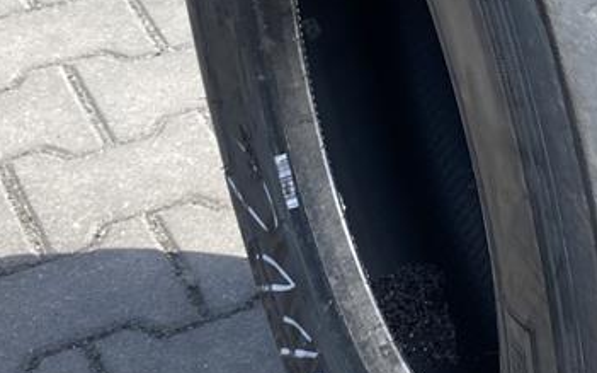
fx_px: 1545
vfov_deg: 13.7
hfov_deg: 20.8
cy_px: 79
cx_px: 666
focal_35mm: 95
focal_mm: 4.25
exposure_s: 1/949
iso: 32
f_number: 1.8
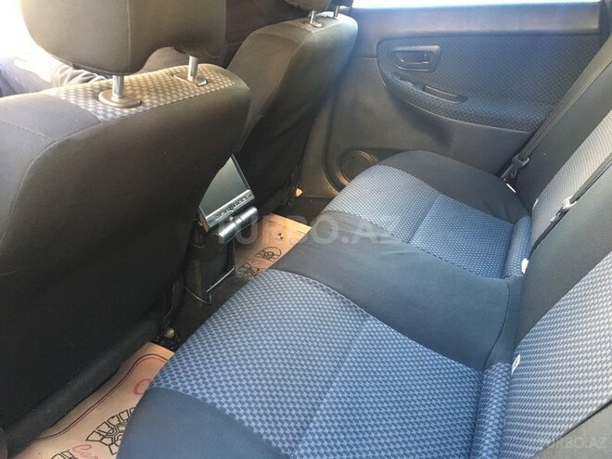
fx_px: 513
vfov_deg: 48.2
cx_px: 306
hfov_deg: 61.7
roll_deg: -1.4
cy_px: 230
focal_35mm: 29
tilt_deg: -26.8
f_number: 2.2
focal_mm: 4.15
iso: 200
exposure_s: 1/25
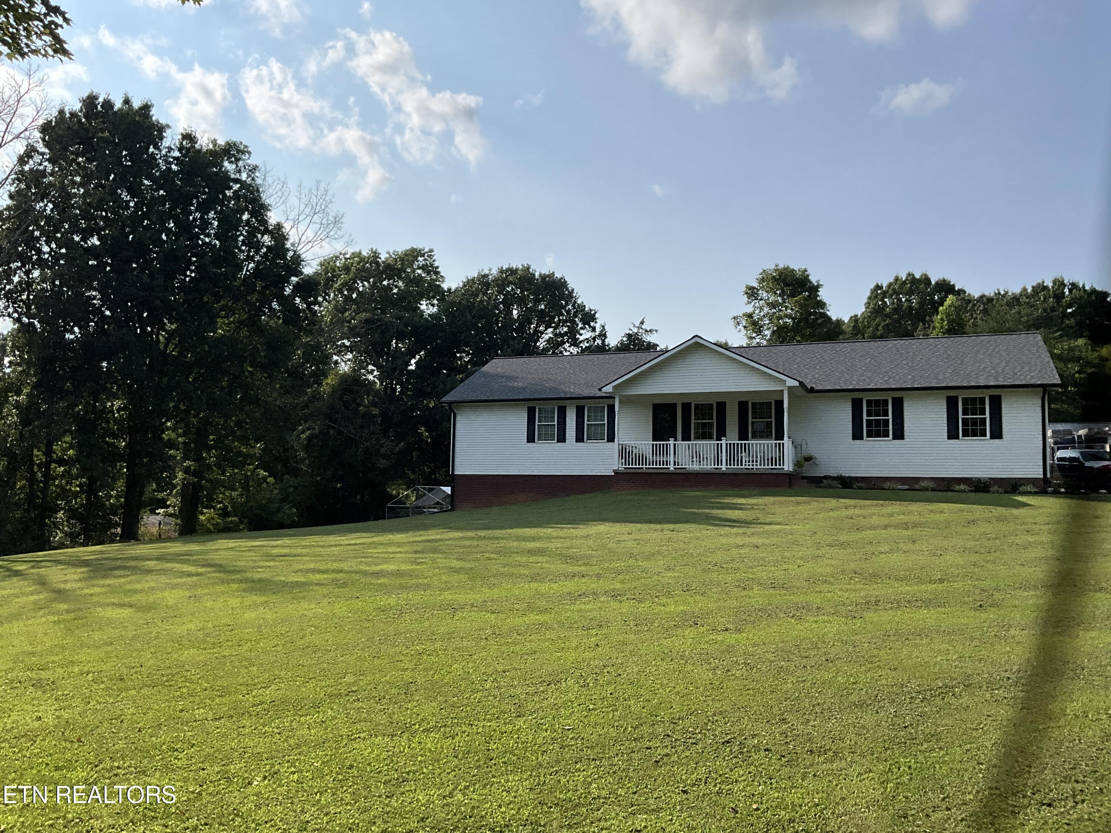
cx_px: 556
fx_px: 931
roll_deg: -1.5
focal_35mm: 29
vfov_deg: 48.2
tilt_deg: +5.8
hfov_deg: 61.7
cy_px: 416
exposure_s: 1/3125
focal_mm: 3
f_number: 1.8
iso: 25
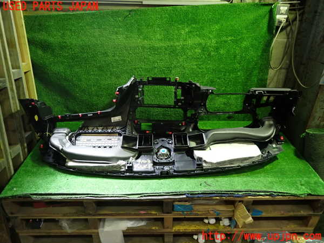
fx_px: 234
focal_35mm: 25
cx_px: 162
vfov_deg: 54.9
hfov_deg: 69.4
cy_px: 122
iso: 200
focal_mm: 4.5
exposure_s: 1/30
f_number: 2
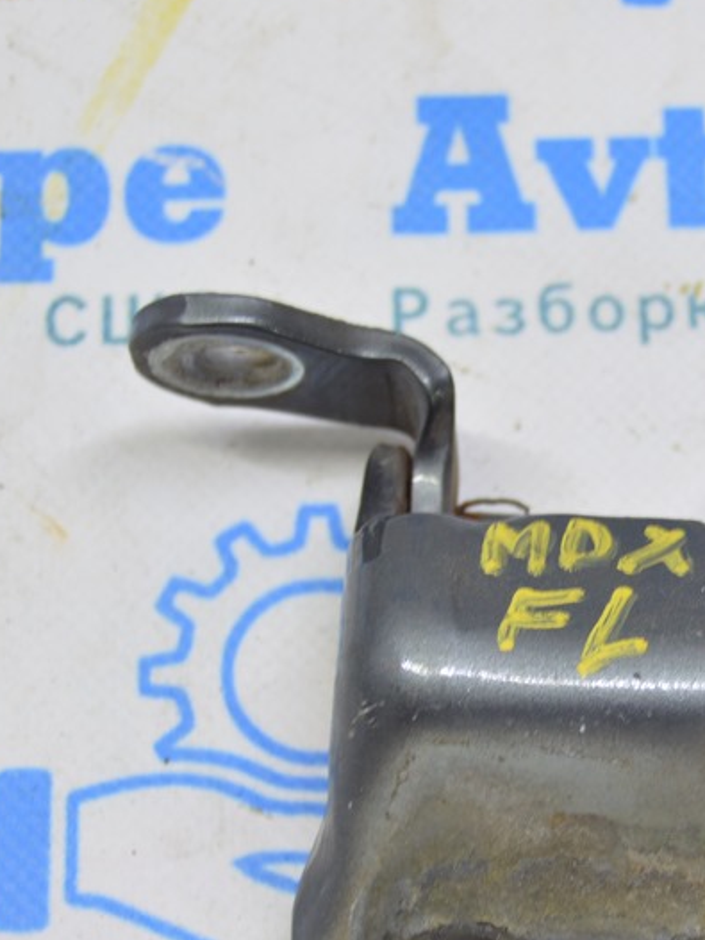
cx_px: 605
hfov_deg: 13.1
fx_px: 3043
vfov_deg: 17.6
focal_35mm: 112
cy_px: 581
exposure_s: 1/20
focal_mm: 40
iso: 400
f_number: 5.6
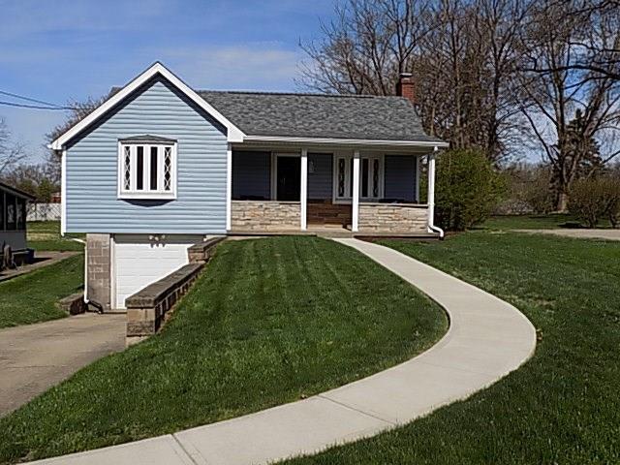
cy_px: 232
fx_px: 609
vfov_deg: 41.8
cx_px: 310
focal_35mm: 34
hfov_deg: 54.0
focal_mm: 6.1
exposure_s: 1/160
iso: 80
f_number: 10.9
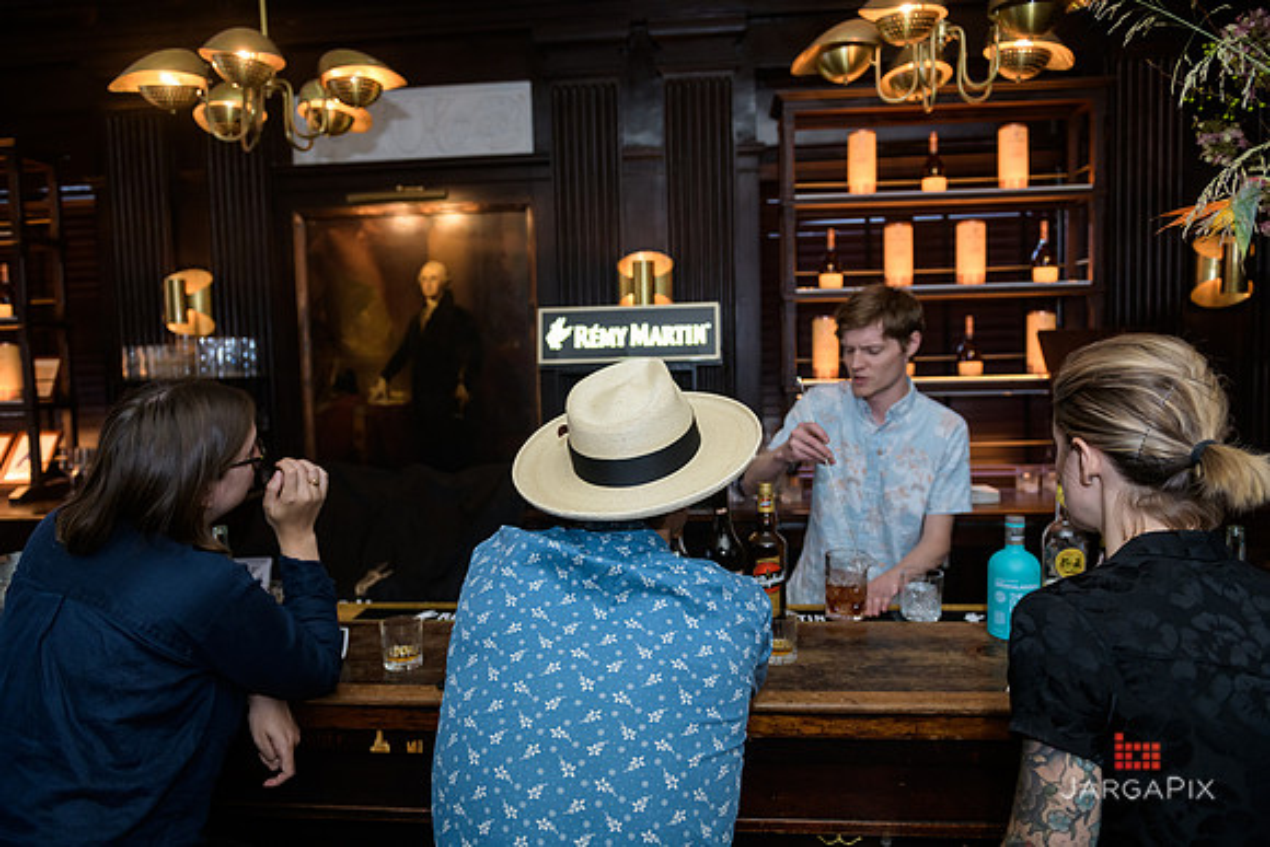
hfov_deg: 73.7
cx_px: 635
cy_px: 424
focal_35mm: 24
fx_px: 847
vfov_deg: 53.2
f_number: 3.2
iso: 1000
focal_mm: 24
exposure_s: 1/125
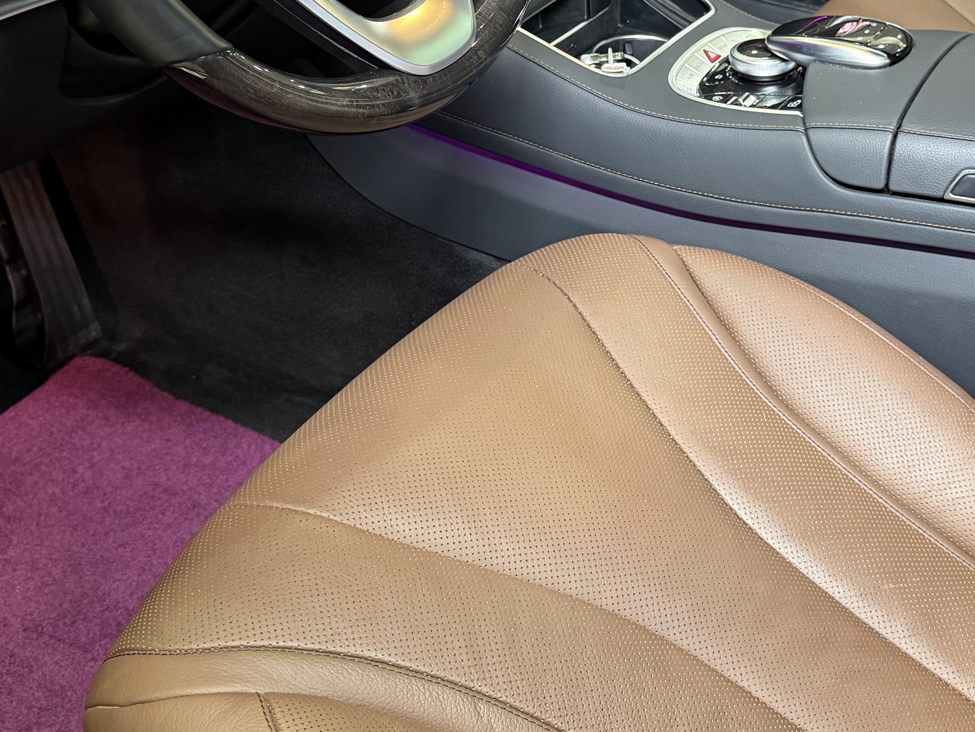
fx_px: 1324
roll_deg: -1.5
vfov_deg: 29.9
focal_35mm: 47
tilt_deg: -28.4
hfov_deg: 40.1
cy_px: 111
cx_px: 628
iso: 320
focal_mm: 6.76
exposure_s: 1/50
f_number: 1.78
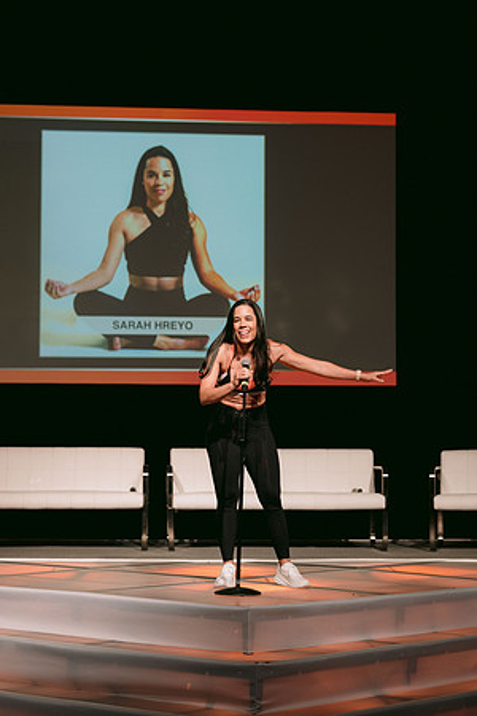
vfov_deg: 23.9
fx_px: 1689
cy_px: 358
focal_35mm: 85
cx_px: 238
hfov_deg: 16.1
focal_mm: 85
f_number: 2.8
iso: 400
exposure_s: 1/250
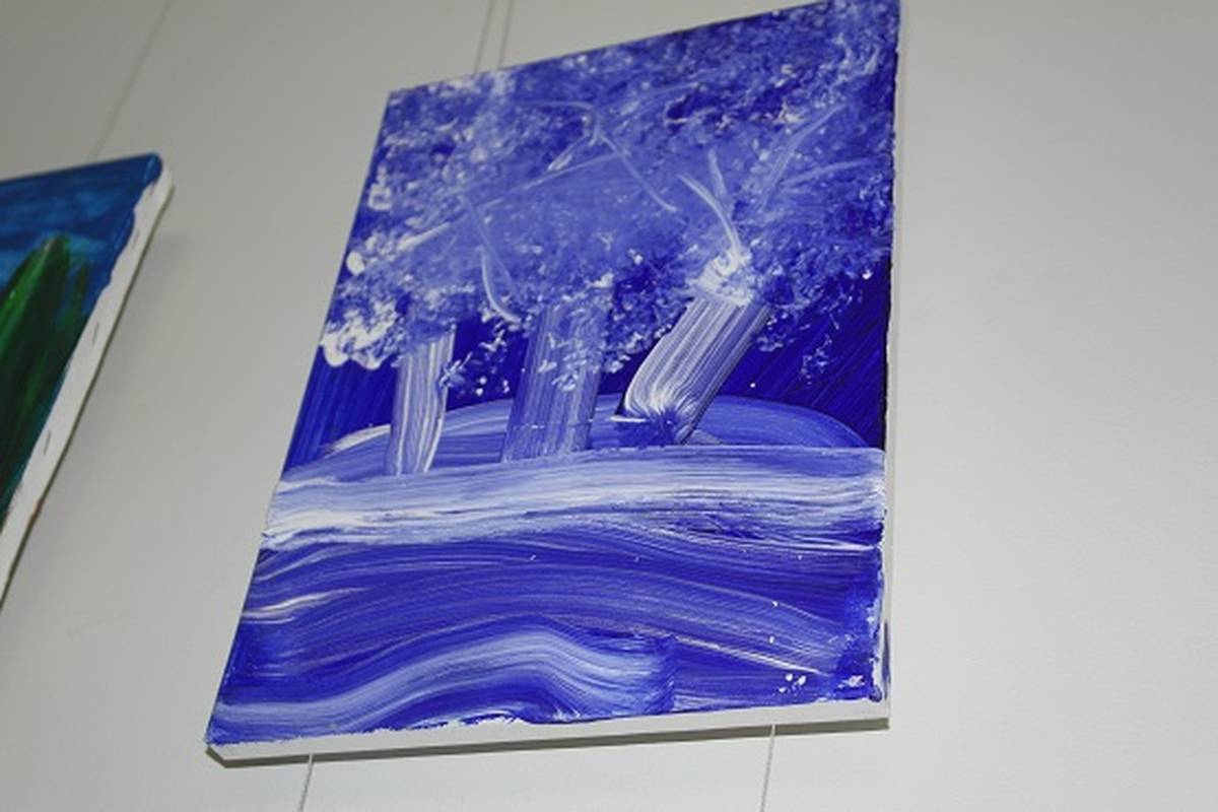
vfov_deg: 25.5
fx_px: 1793
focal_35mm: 53
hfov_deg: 37.5
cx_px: 609
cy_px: 406
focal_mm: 35
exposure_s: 1/60
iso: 400
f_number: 4.5
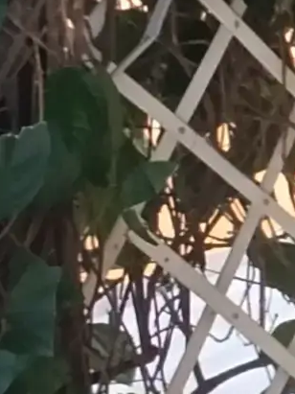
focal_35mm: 127
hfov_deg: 10.6
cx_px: 608
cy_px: 241
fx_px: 1444
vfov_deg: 15.5
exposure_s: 1/60
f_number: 2.2
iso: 320
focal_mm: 1.65
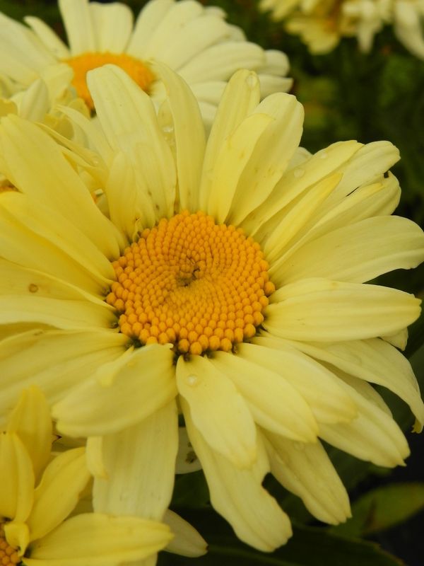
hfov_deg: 28.0
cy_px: 283
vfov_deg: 36.8
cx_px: 212
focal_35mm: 52
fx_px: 849
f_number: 4.5
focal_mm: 9.2
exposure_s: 1/2000
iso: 160
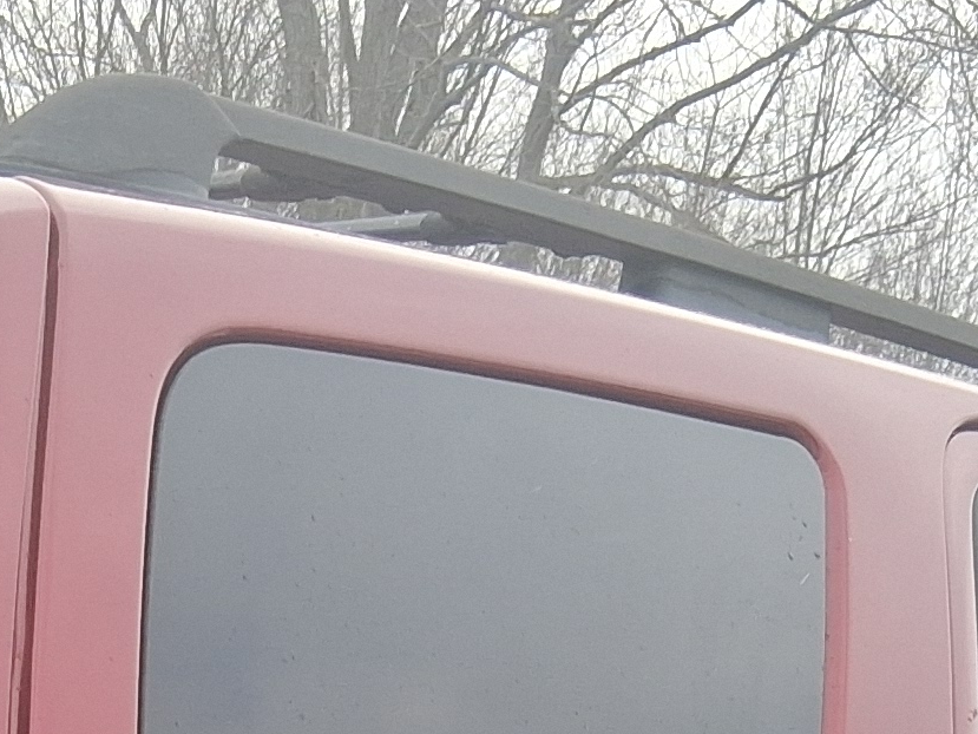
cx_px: 88
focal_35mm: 128
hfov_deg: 15.2
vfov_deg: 10.0
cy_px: 1794
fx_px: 3617
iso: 25
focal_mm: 3.98
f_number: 1.8
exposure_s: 1/155
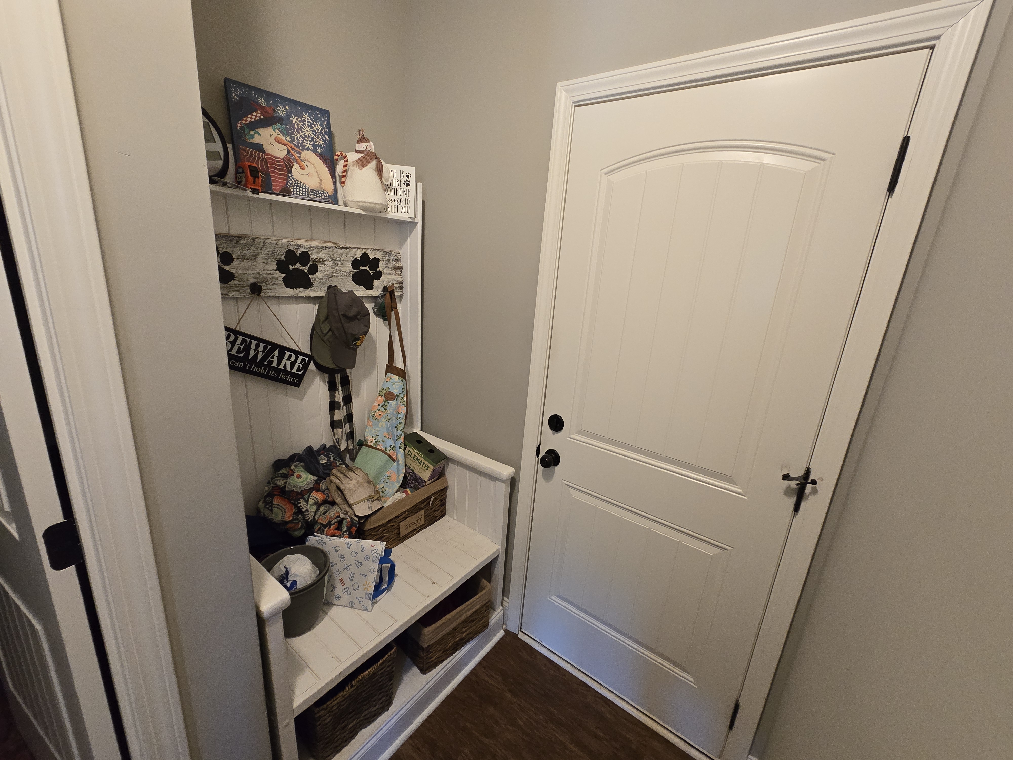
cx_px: 506
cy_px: 380
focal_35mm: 13
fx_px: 380
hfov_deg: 106.2
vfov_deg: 89.9
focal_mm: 2.2
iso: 500
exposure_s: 1/60
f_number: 2.2
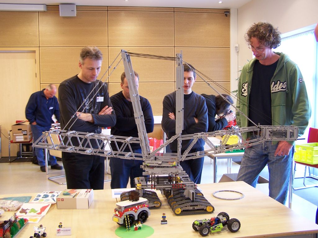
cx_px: 159
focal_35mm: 38
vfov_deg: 37.7
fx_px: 349
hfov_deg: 49.0
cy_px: 119
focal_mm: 6.3
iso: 80
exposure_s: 1/8
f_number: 2.8
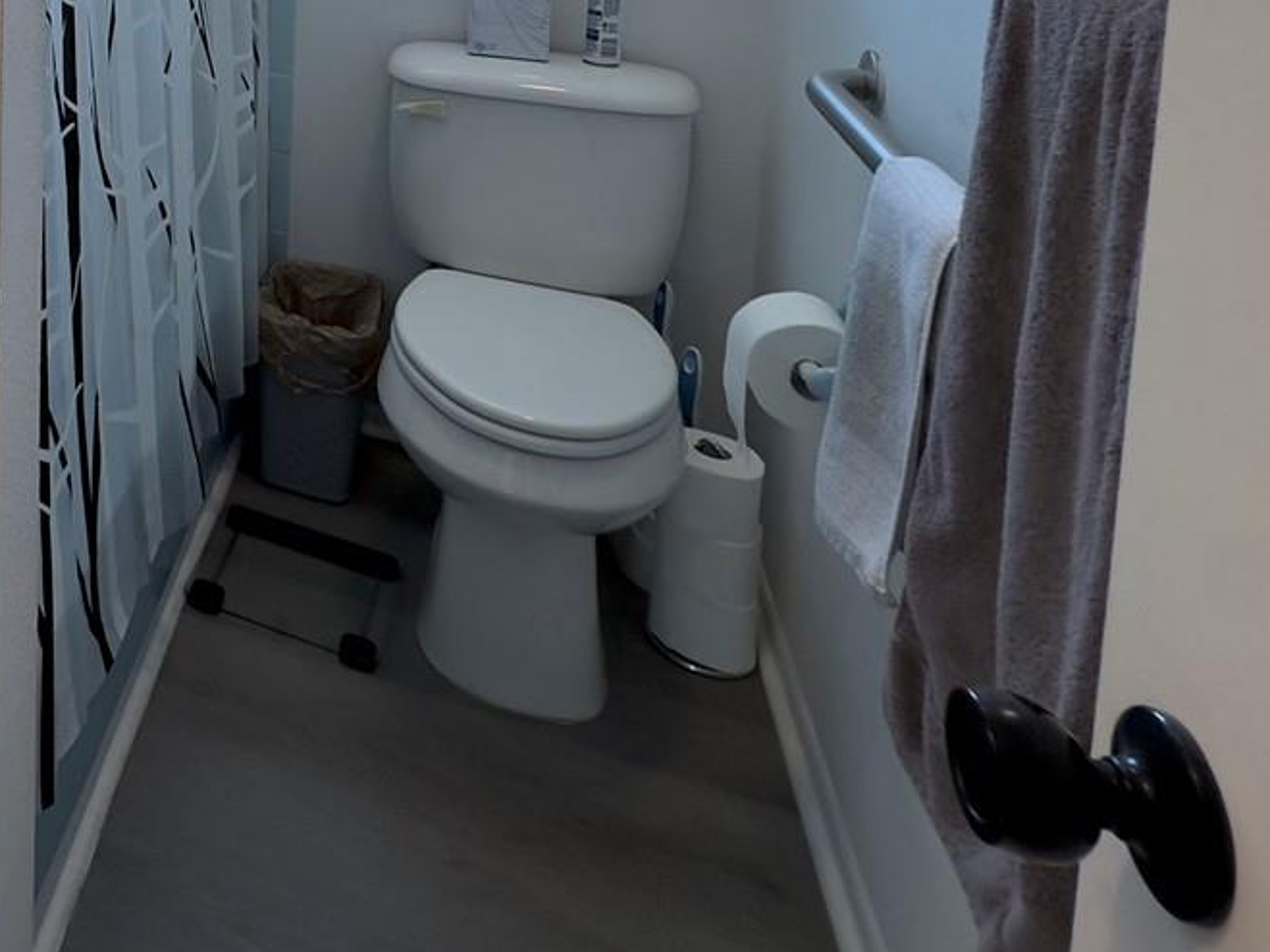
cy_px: -154
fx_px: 1247
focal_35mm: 34
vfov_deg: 34.5
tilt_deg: -5.2
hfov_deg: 42.0
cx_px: -145
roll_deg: -0.2
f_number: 2.2
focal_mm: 2.22
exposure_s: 1/120
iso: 80
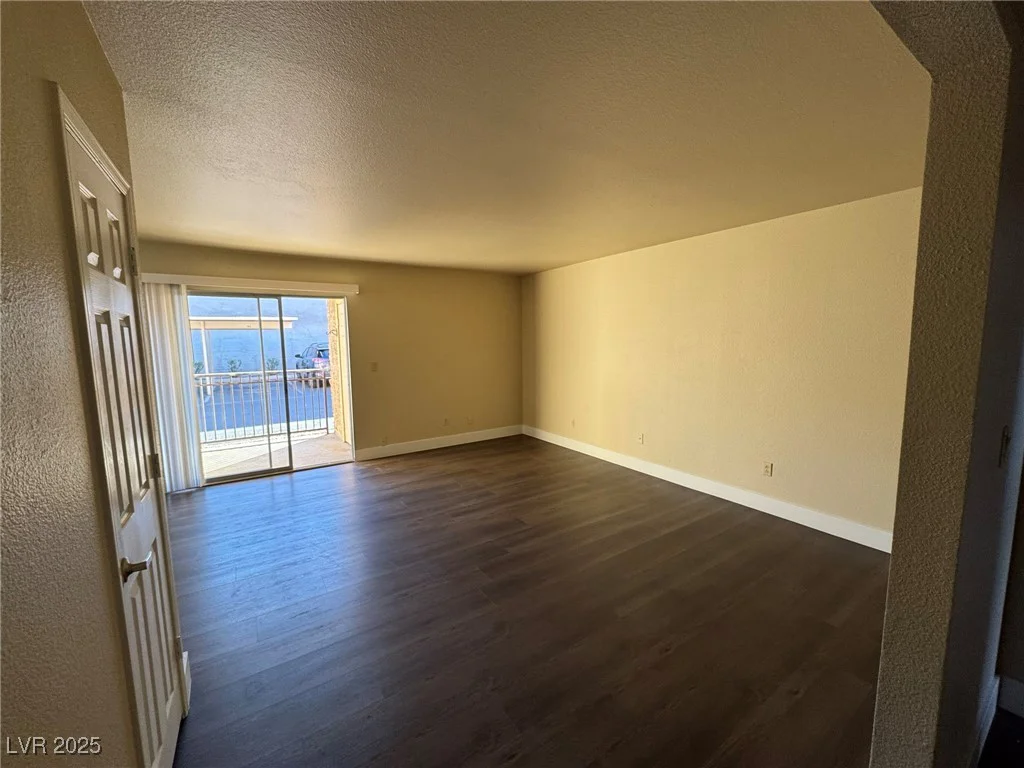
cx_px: 512
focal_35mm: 14
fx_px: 414
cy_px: 384
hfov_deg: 102.1
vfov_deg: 85.7
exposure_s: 1/120
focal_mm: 2.22
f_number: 2.2
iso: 160
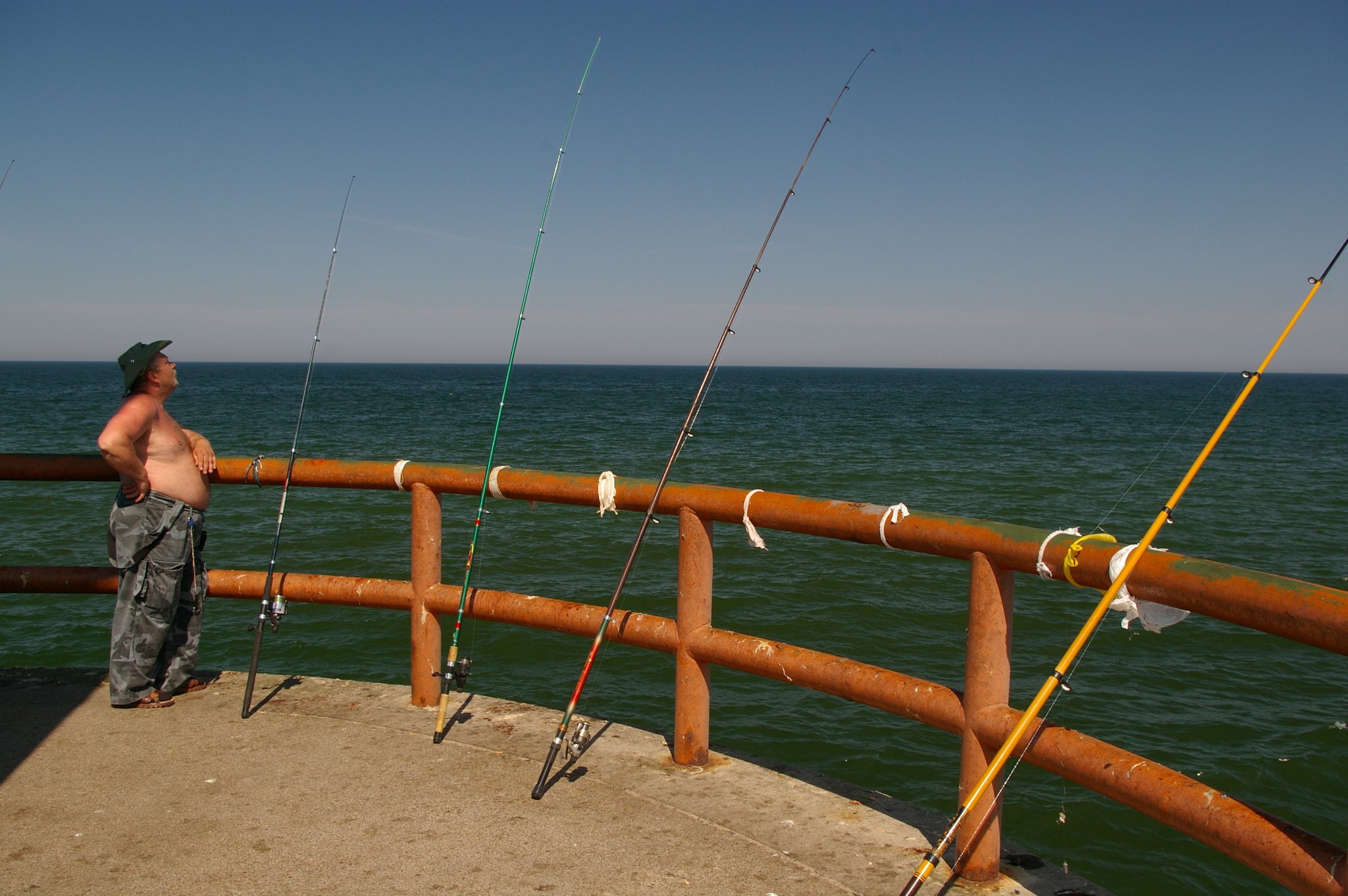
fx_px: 1291
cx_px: 674
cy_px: 448
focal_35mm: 34
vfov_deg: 38.3
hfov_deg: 55.1
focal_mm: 23
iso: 200
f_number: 11
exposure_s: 1/125
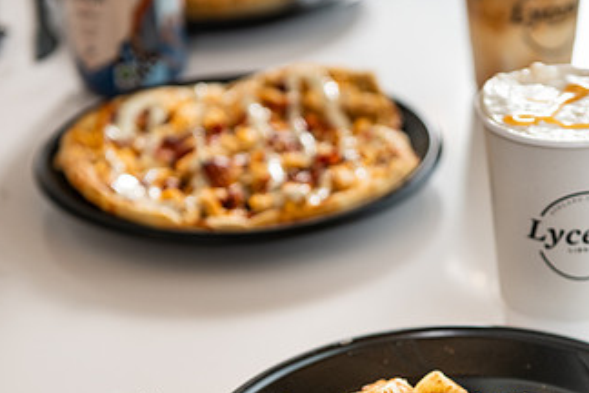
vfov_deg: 12.3
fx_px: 1816
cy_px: 345
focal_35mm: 111
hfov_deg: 18.4
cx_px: 400
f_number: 4
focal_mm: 62
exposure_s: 1/200
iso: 400
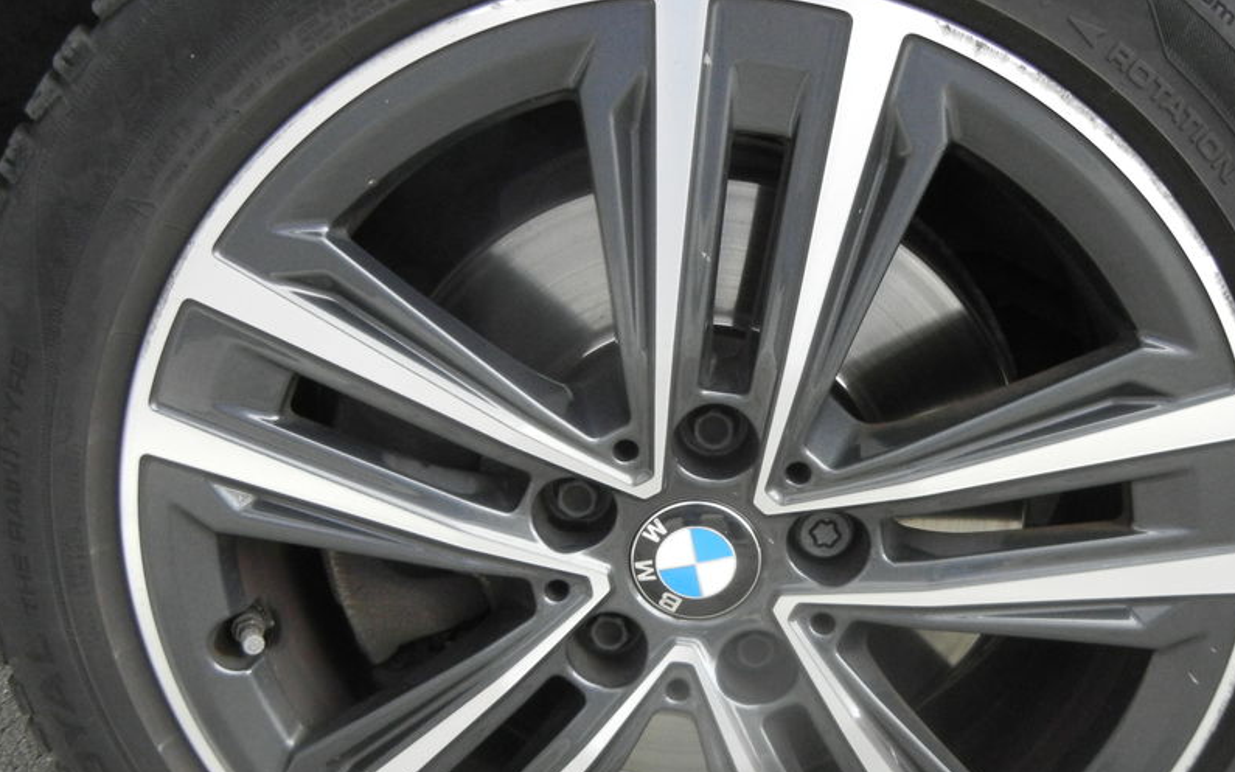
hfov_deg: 49.2
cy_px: 492
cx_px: 693
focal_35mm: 40
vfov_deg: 31.8
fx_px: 1346
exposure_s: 1/126
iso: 640
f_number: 3.5
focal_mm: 5.4
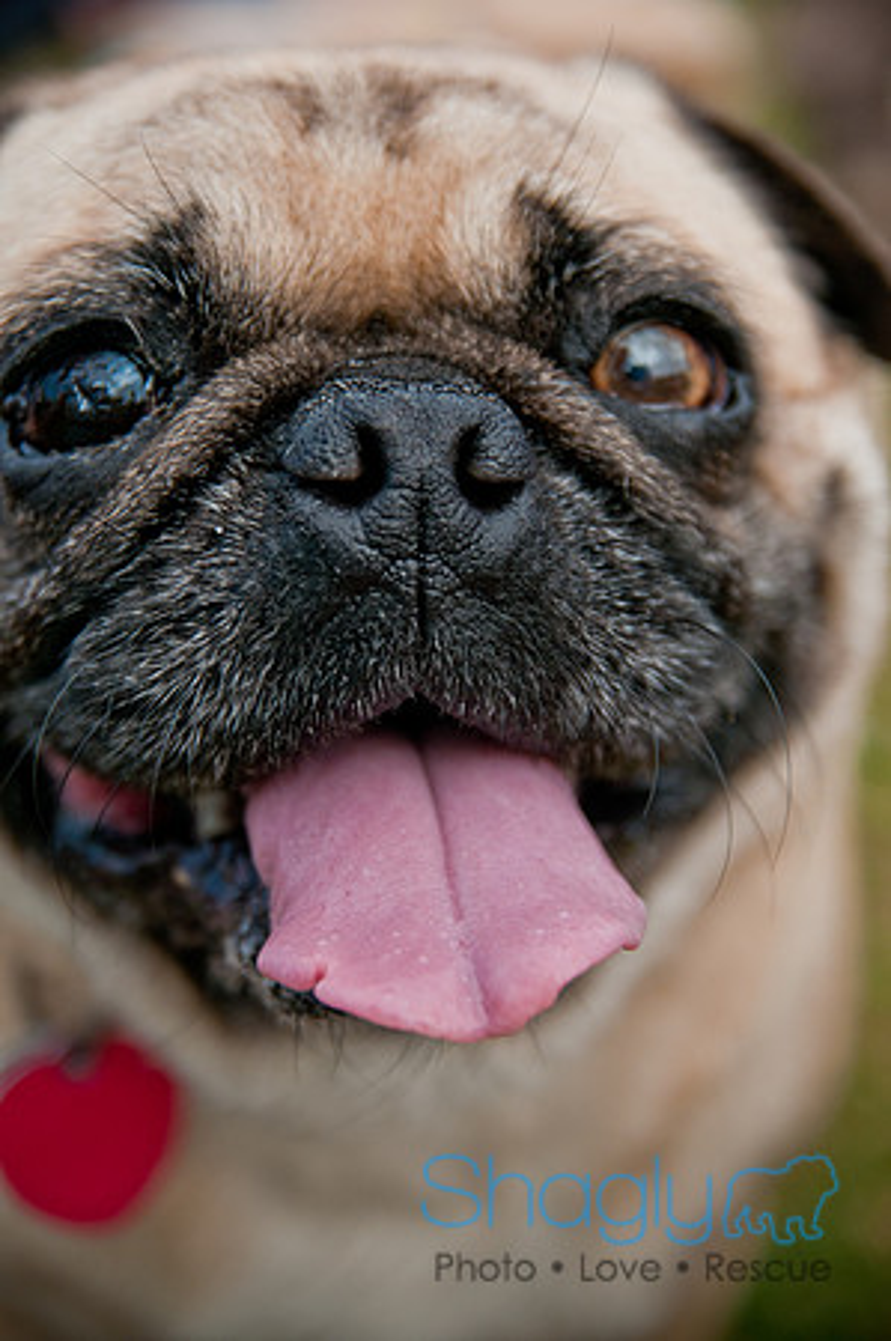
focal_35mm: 75
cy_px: 670
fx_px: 2791
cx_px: 446
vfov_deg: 27.0
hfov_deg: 18.1
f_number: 2.8
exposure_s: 1/2500
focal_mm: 50
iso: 200
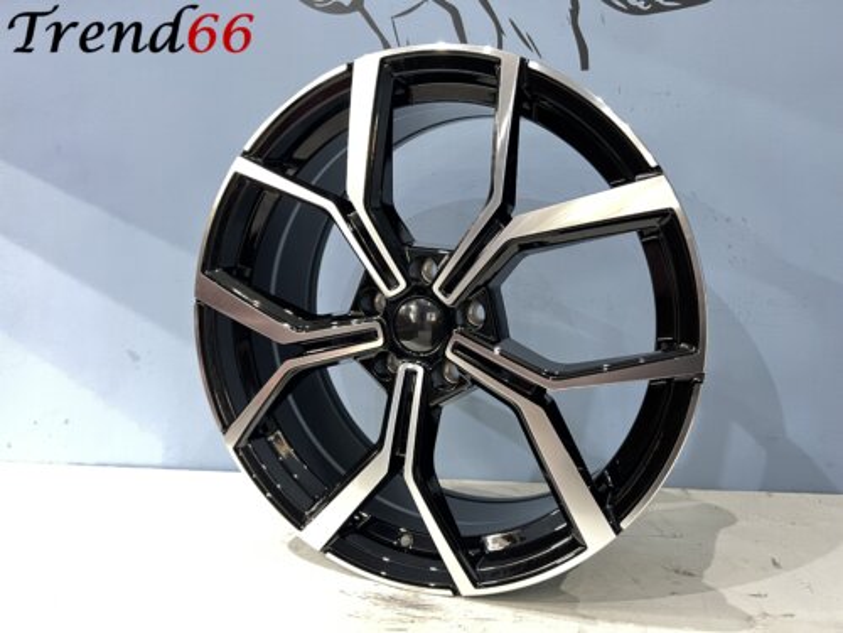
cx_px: 422
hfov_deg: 67.3
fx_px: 633
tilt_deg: -4.6
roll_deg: +0.2
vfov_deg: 53.1
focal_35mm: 26
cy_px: 316
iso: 1000
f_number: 1.5
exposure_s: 1/25
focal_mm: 5.7
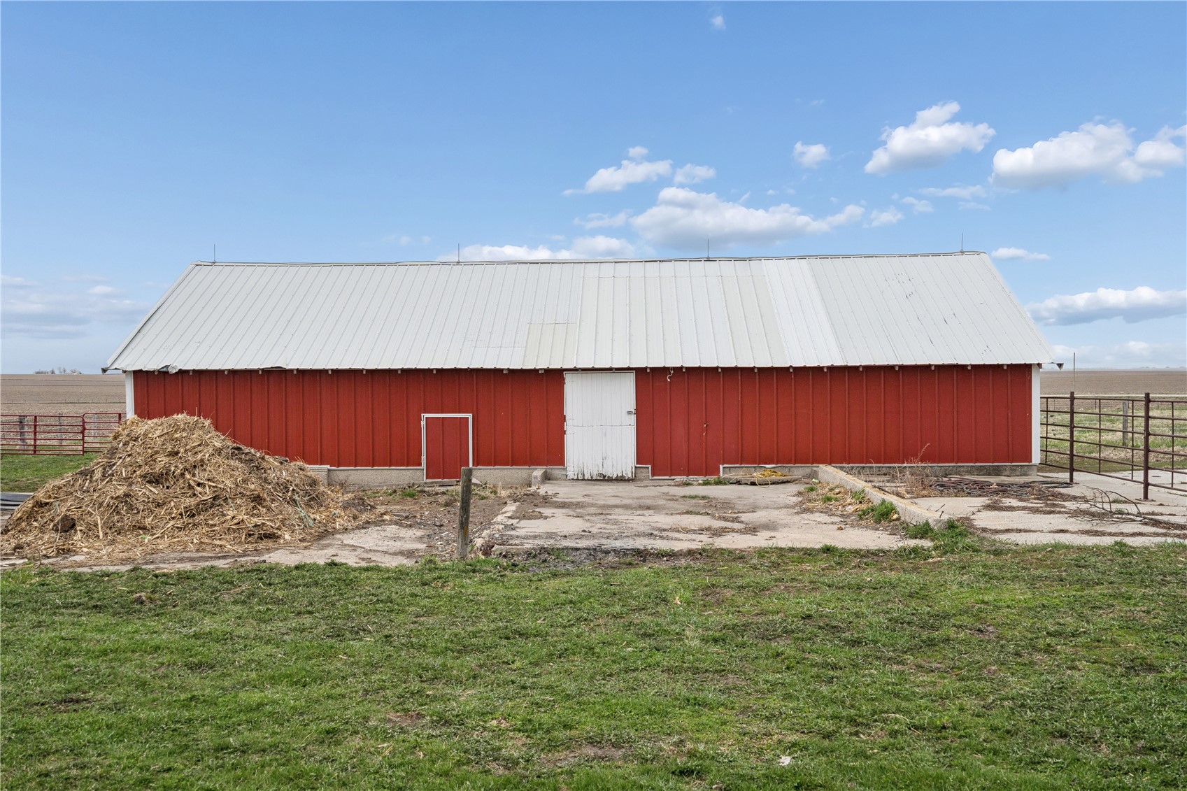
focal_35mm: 35
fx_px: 1154
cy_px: 396
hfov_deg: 54.4
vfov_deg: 37.8
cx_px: 594
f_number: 9
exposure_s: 1/250
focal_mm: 35
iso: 400
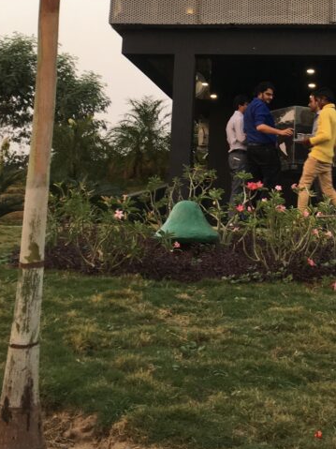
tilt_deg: +14.3
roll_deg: -1.9
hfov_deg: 23.5
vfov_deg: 29.5
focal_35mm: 62
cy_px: 17
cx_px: 232
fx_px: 803
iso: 40
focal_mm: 4.15
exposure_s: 1/100
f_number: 2.2
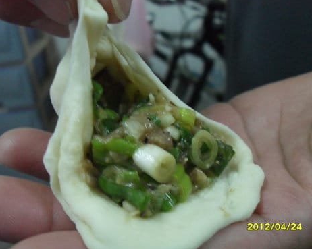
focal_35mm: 37
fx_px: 341
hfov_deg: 49.1
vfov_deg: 40.1
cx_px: 146
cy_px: 124
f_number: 2.8
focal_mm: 6.2
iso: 400
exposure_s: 1/20
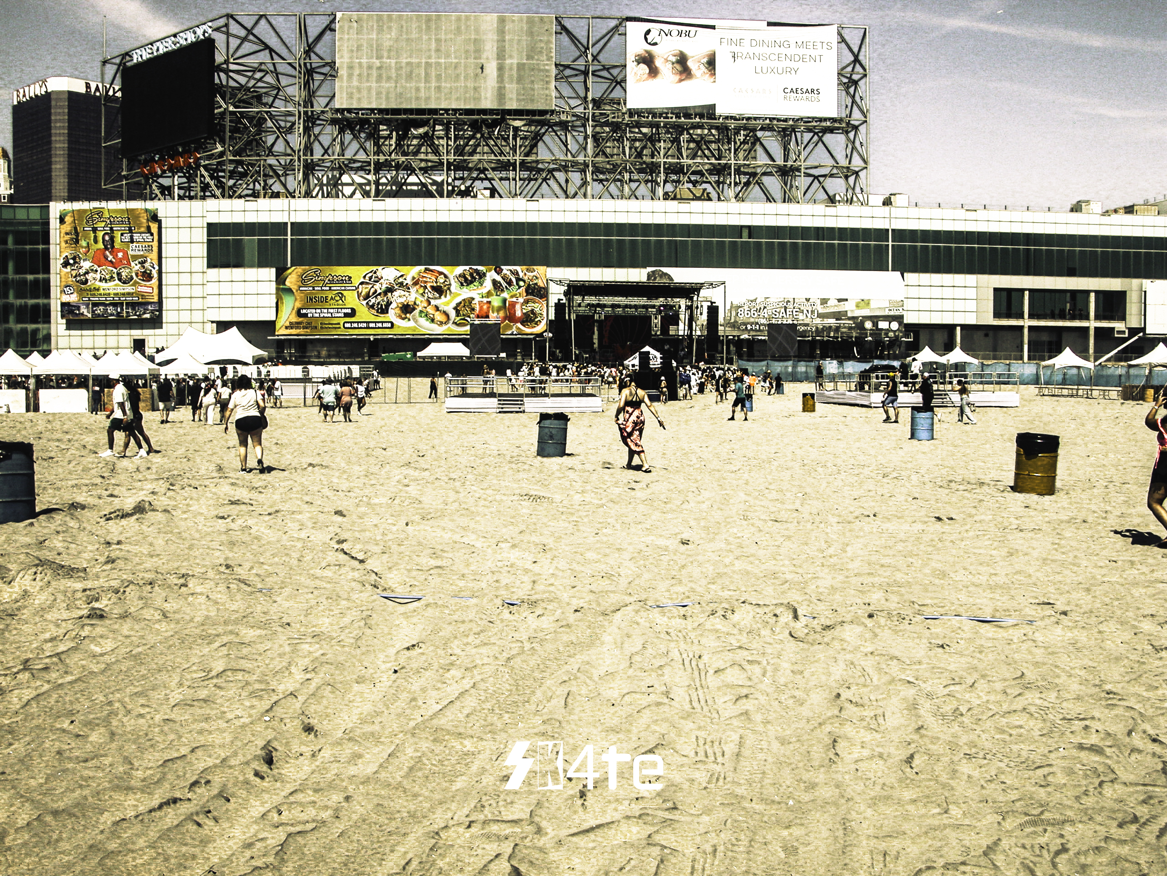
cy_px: 438
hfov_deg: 52.6
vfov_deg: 40.7
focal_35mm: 35
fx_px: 1180
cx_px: 584
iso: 100
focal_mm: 8.9
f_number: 8
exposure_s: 1/450
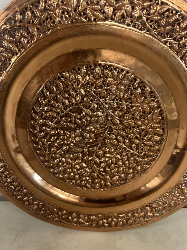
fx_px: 173
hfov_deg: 56.8
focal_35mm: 24
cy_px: 125
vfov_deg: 71.6
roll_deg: +0.9
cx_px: 94
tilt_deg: -33.1
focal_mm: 6.86
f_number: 1.78
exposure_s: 1/50
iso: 160
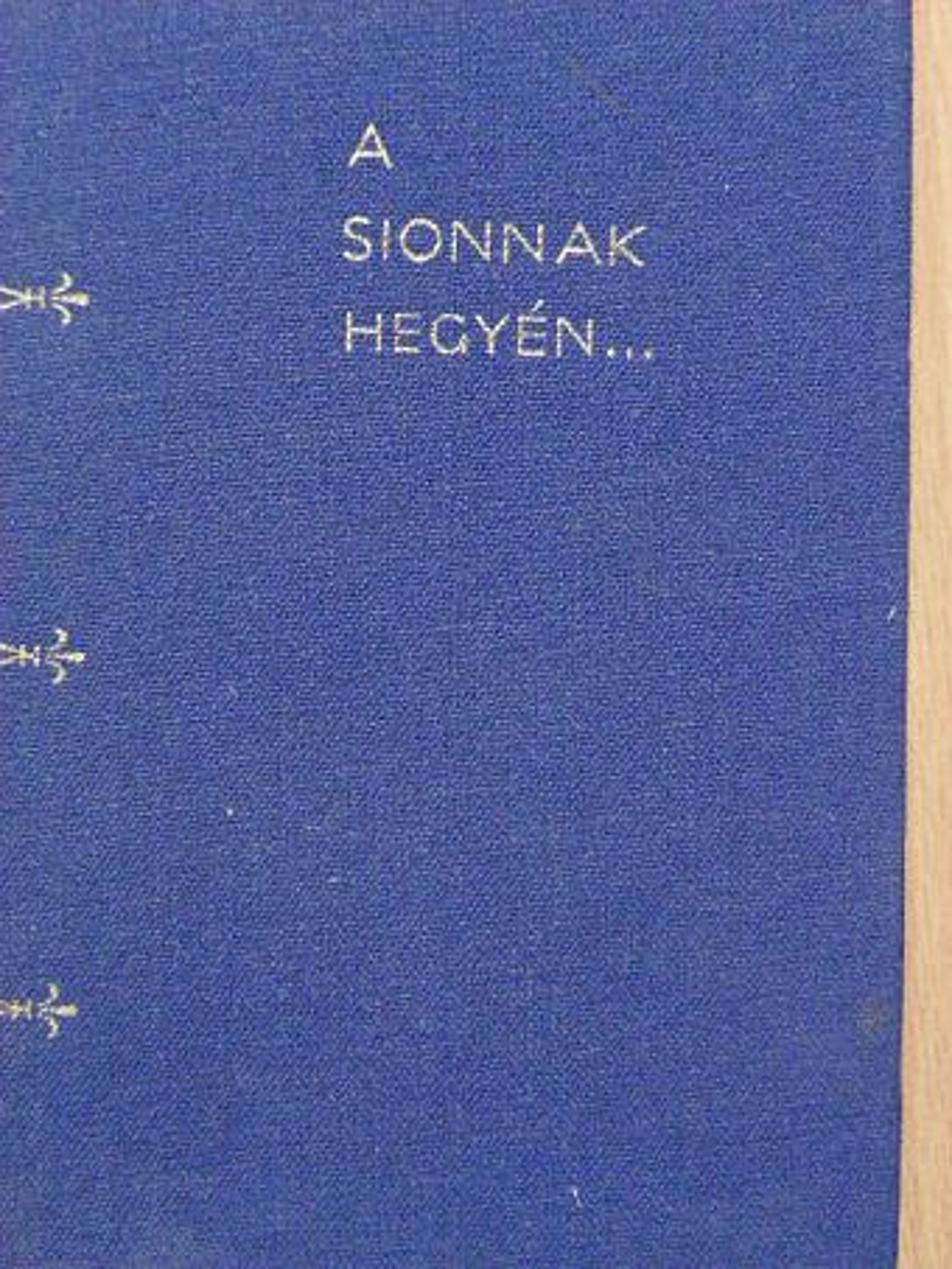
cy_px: 634
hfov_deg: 13.1
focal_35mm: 113
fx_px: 4142
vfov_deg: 17.4
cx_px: 476
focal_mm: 18.9
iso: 800
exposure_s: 1/115
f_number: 3.5
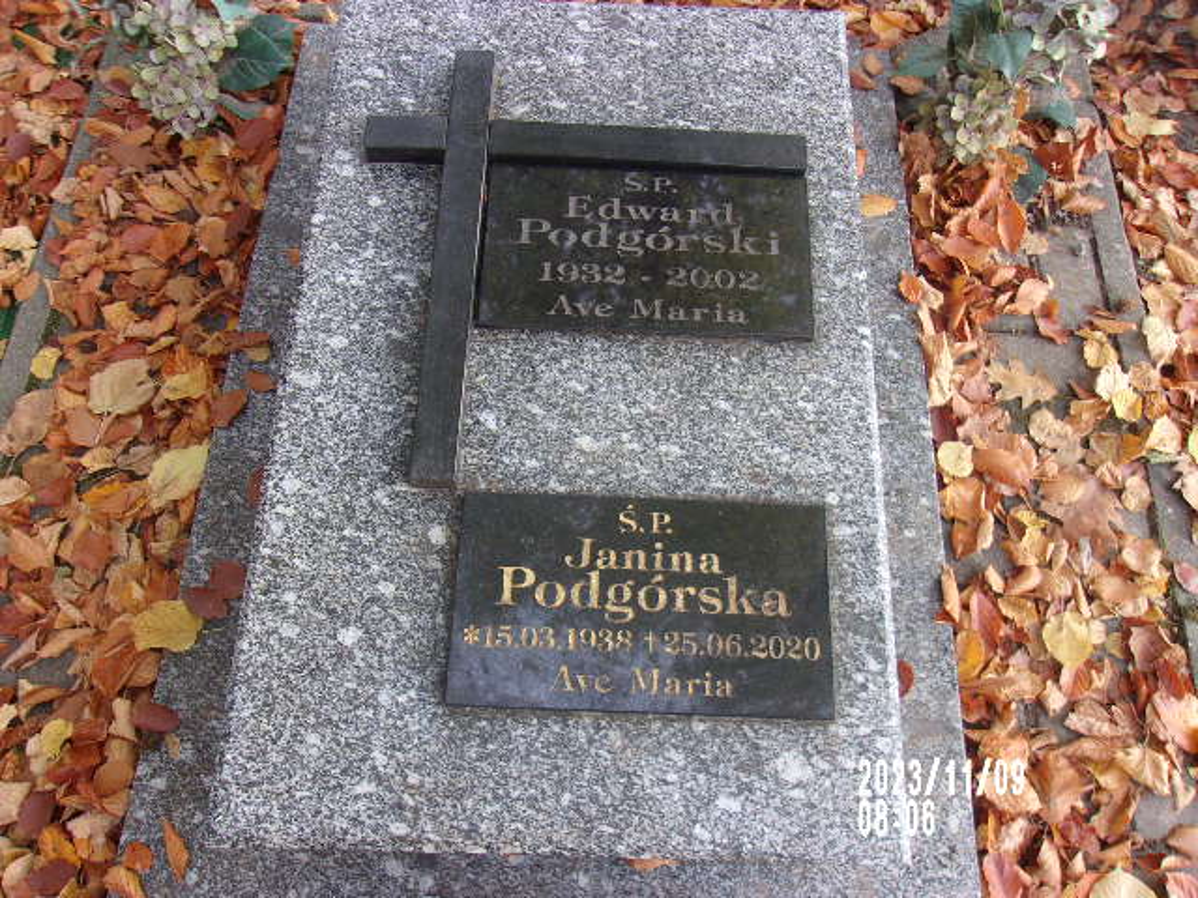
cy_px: 449
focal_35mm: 27
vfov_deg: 51.4
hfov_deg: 65.3
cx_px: 599
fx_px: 934
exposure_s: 1/34
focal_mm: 4.9
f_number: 3
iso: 84
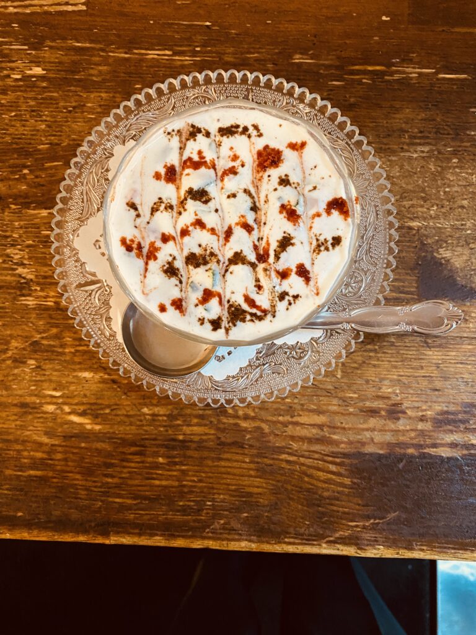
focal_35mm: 26
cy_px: 318
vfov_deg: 67.3
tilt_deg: -81.9
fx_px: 477
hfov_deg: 53.1
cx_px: 238
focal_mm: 4.25
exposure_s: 1/25
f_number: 1.8
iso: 500
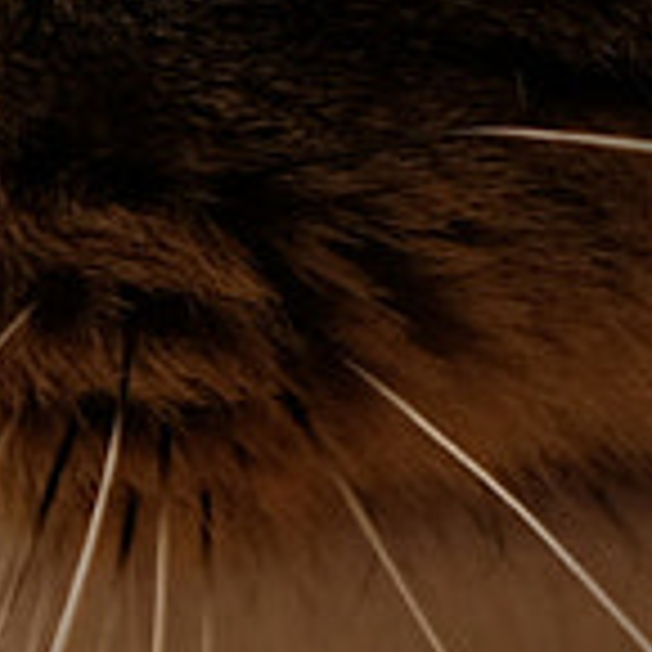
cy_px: 99
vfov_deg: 2.8
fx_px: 13361
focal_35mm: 627
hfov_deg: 2.8
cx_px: 544
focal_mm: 44.4
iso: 200
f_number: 4
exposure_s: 1/180
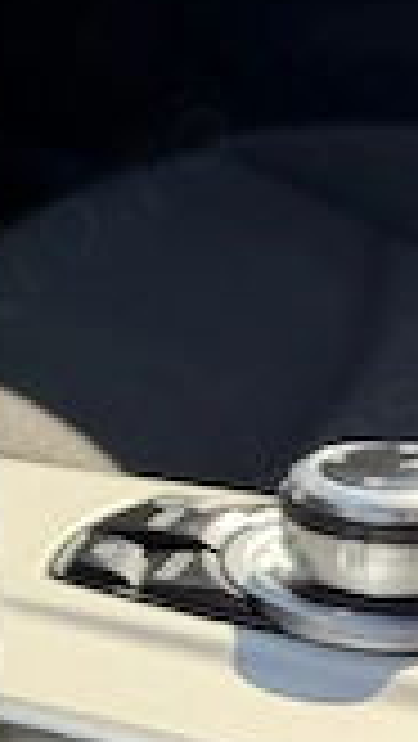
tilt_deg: -20.2
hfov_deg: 11.9
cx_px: -301
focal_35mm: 95
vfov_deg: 22.4
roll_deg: +1.9
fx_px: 1869
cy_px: 369
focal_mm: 6.76
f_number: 1.78
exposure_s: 1/702
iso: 80
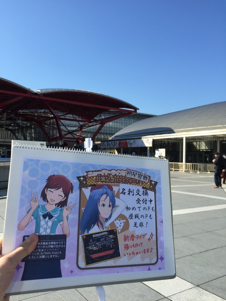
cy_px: 150
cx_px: 113
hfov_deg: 48.2
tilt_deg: +3.6
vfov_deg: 61.7
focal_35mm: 29
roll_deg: -3.0
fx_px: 252
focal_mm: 4.15
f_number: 2.2
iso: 32
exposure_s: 1/1522
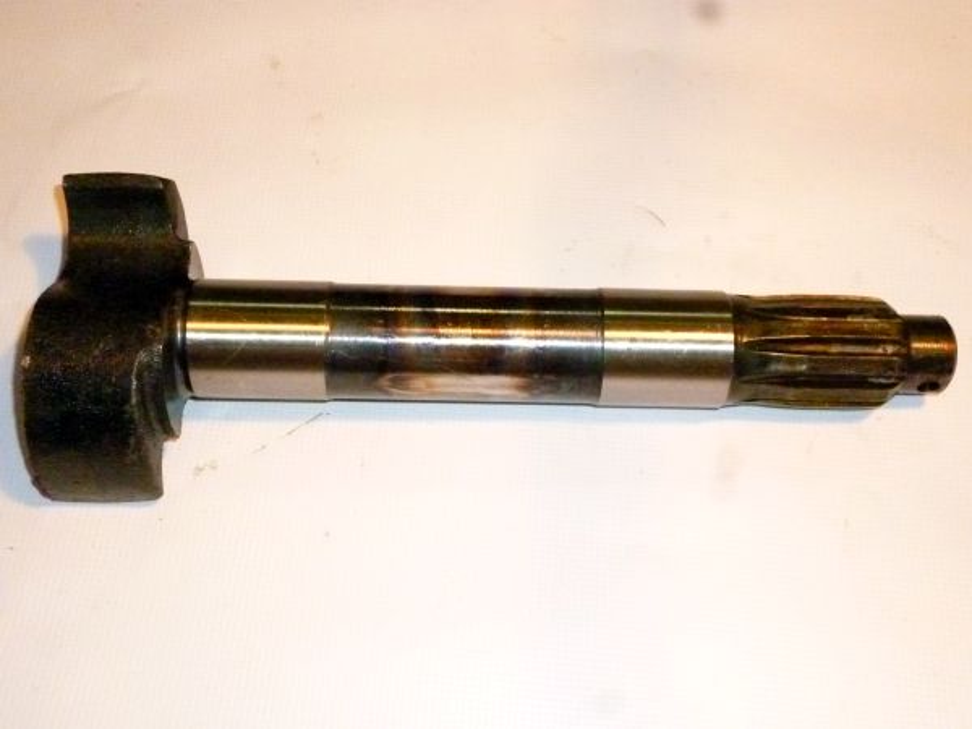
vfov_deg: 35.1
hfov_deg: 45.8
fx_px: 1151
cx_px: 486
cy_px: 364
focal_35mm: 41
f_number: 3.7
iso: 1600
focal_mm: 7.3
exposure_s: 1/200
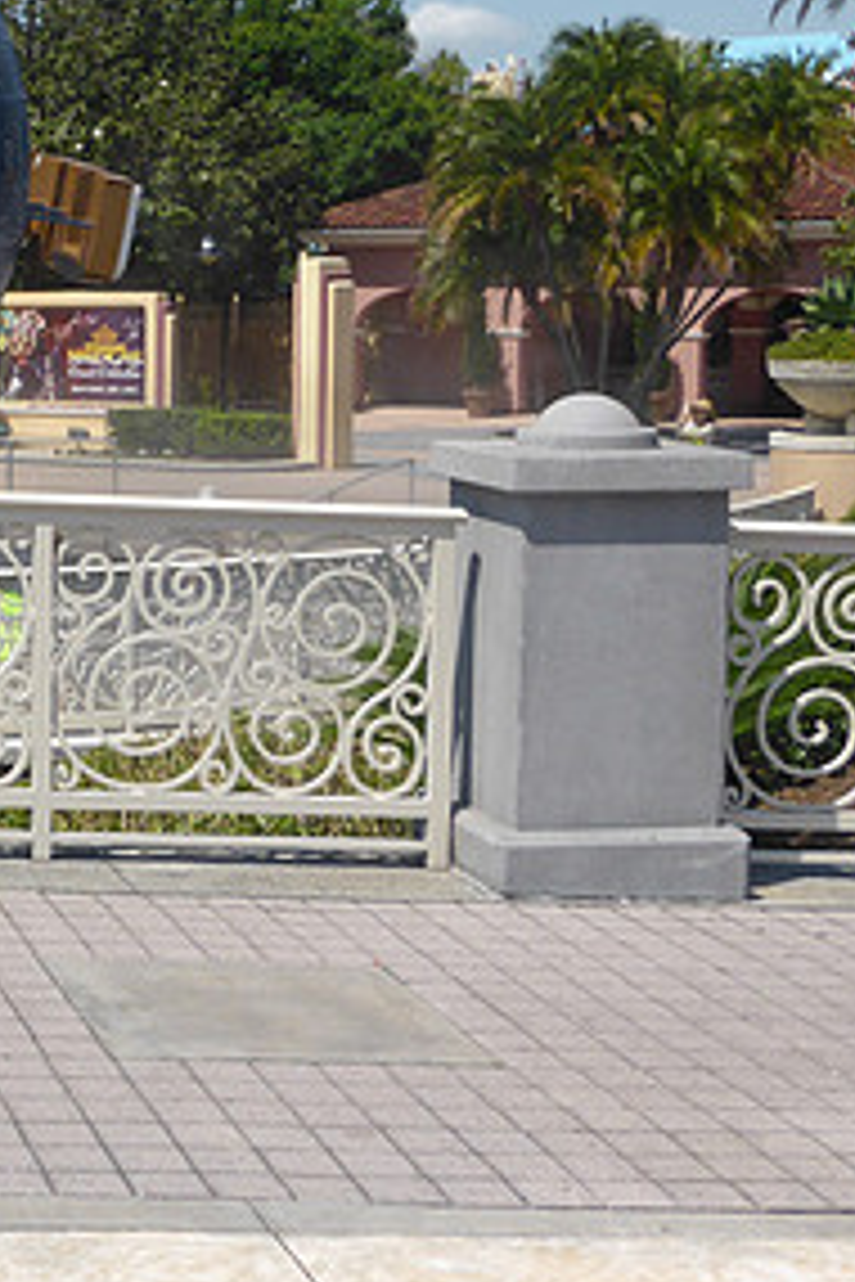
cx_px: -338
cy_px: 524
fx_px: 2636
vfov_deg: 27.3
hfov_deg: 17.0
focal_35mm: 74
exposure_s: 1/1300
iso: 100
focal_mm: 6.1
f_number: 3.7
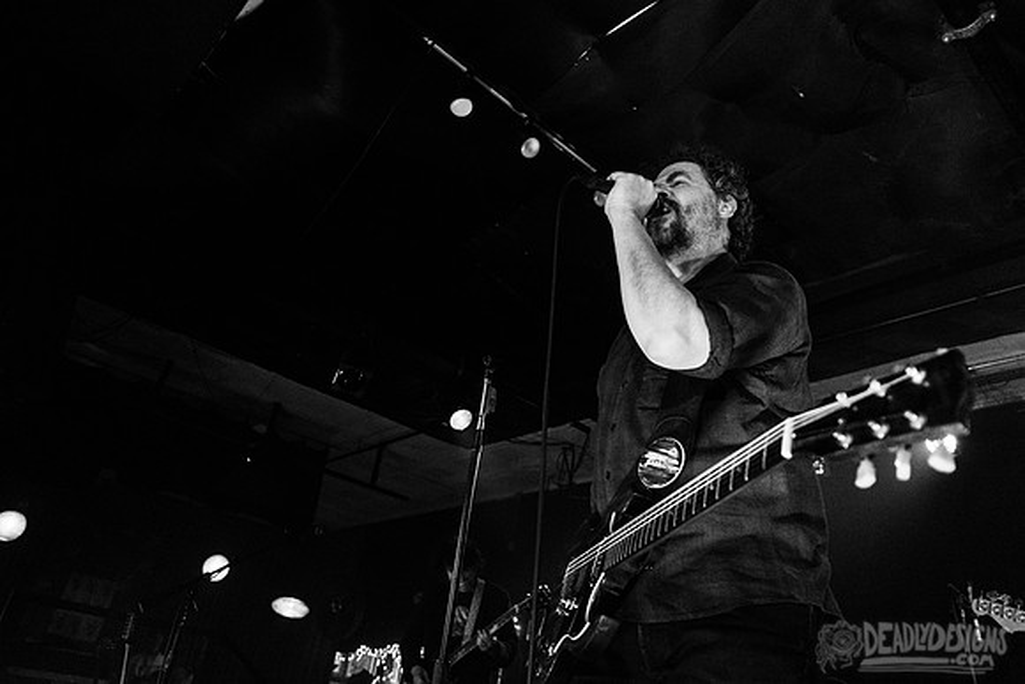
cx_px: 512
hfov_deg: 69.5
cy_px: 315
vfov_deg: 49.7
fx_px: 738
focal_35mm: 26
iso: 3200
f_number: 3.2
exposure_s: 1/125
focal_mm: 24
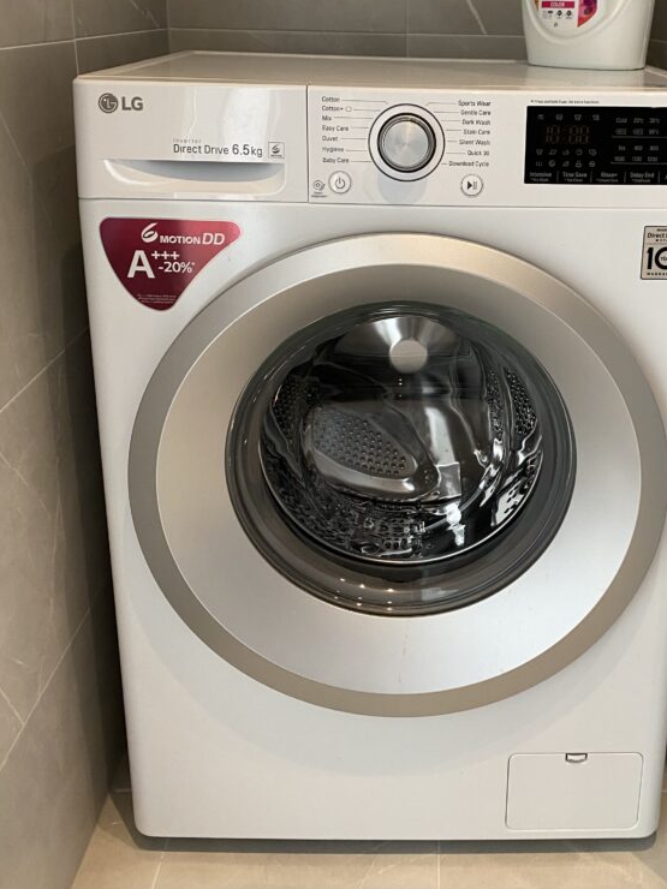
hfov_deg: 39.2
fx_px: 925
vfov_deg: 50.2
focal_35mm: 36
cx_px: 440
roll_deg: -0.7
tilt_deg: -16.4
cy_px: 279
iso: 125
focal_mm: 4.25
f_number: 1.8
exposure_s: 1/60
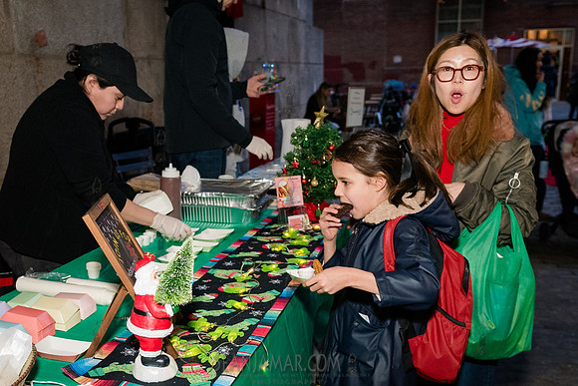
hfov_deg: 45.6
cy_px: 267
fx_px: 685
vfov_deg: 31.1
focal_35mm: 43
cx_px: 248
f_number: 3.5
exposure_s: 1/160
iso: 4000
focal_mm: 29
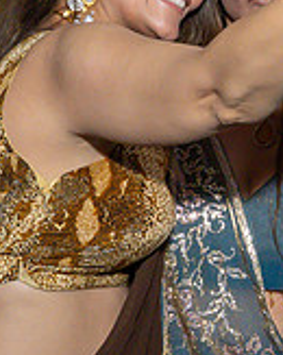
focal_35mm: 126
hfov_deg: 12.1
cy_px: 84
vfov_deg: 15.2
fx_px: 1322
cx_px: 248
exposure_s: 1/250
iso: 800
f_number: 7.1
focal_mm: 18
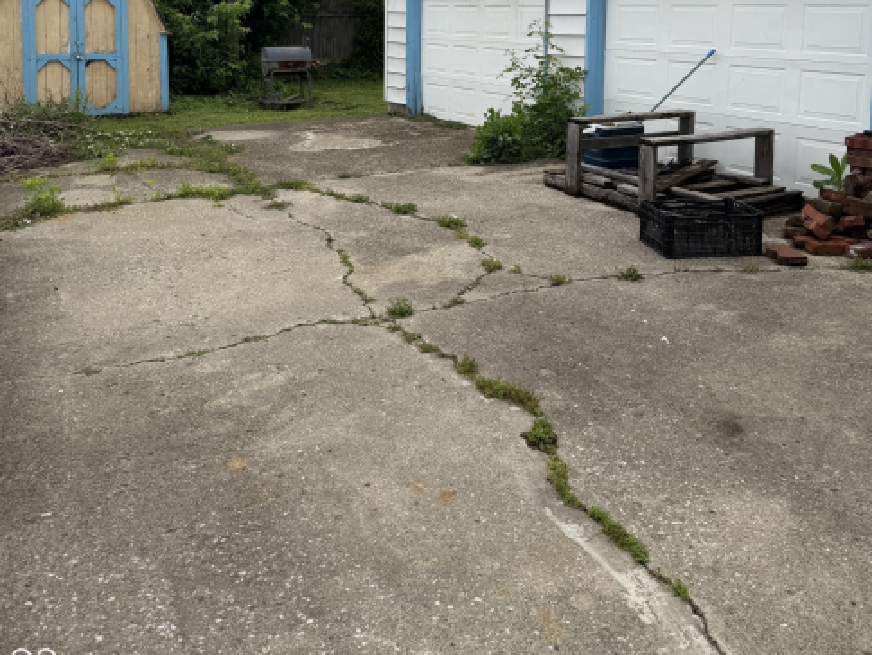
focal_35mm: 33
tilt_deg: -5.1
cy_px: 94
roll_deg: -0.6
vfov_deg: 40.4
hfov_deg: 55.3
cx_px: 437
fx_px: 831
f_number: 1.78
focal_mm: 6.76
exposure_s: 1/3584
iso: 80
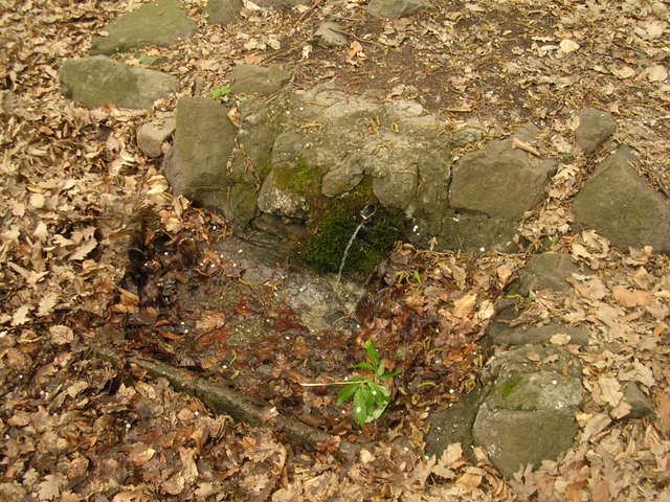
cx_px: 335
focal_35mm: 38
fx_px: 735
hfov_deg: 49.0
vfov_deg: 37.7
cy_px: 251
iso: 100
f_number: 2.8
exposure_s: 1/45.6
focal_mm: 5.8
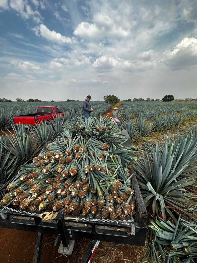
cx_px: 98
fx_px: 106
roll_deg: +1.6
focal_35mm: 14
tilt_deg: -17.1
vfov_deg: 102.1
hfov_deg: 85.7
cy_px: 132
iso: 40
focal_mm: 2.22
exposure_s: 1/1182
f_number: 2.2
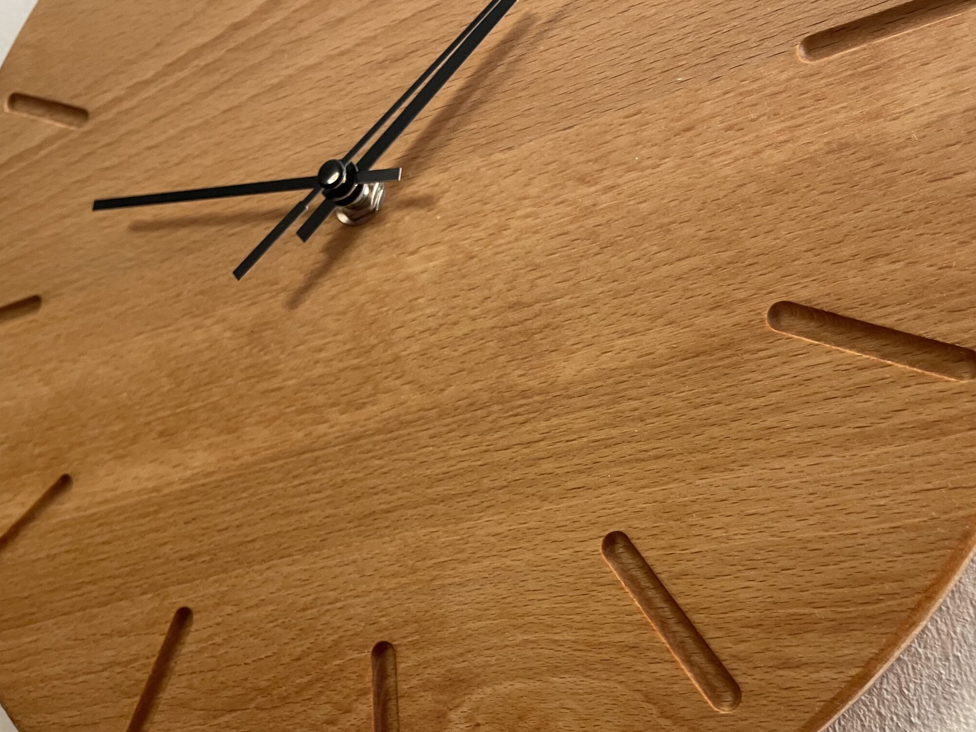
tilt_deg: +18.1
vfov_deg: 42.8
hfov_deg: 55.0
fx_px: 930
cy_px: 425
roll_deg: +6.1
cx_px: 574
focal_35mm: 33
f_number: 1.6
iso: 200
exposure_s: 1/59
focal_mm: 4.2
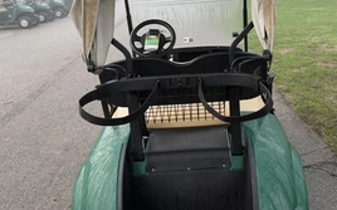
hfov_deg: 51.3
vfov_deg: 33.4
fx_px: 349
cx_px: 197
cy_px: 80
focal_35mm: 38
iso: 80
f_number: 1.78
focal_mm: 6.76
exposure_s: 1/126
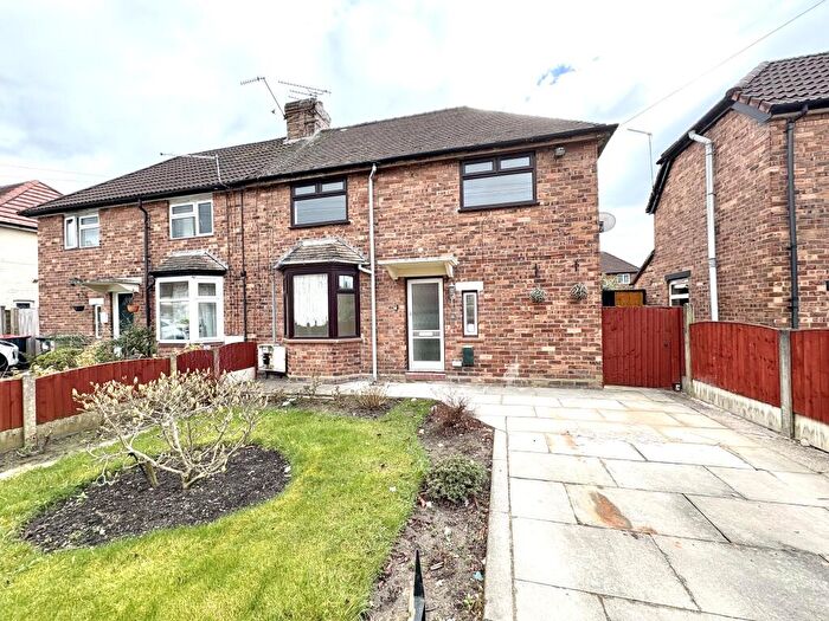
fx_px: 335
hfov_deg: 102.1
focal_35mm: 14
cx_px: 414
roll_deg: +1.9
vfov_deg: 85.7
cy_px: 310
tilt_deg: +1.7
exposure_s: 1/537
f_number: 2.2
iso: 64
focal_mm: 2.22
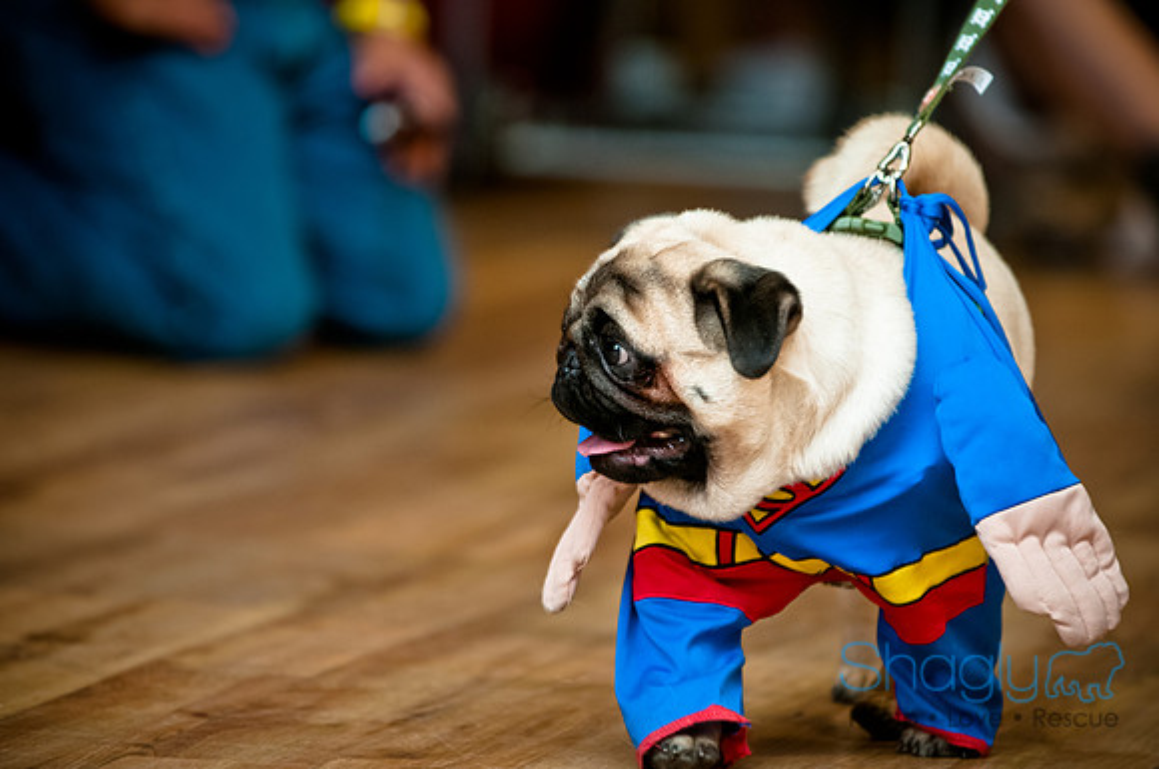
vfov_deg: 4.6
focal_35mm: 300
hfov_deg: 6.9
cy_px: 384
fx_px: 9645
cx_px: 580
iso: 200
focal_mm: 200
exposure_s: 1/200
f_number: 2.8
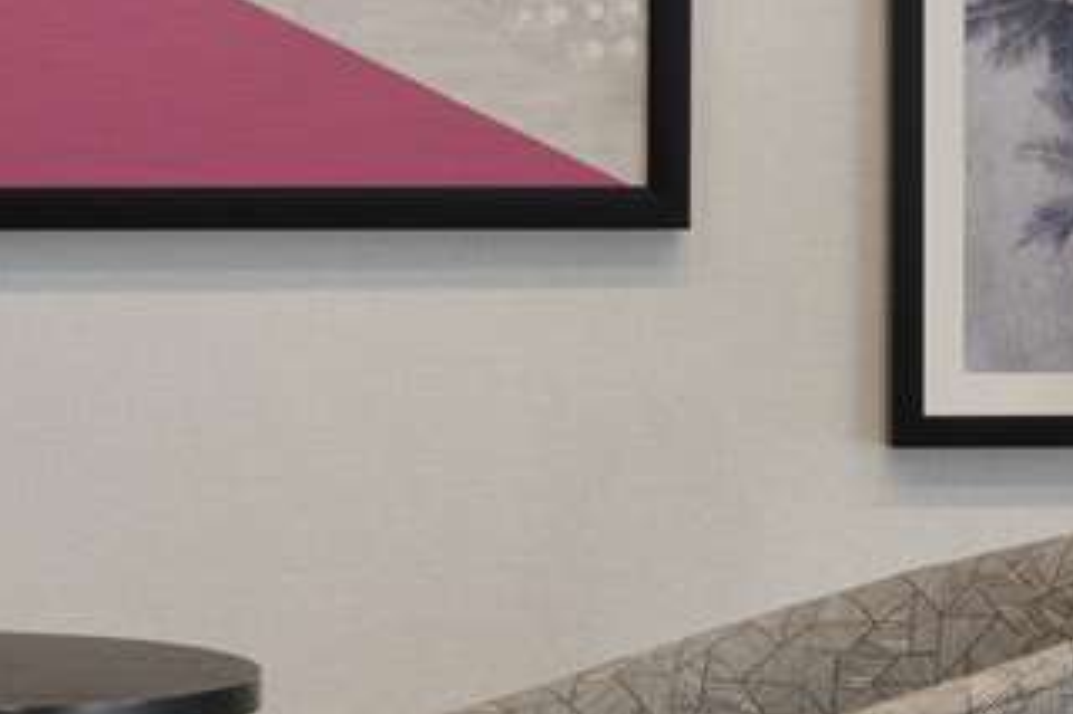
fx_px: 4468
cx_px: 34
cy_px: 168
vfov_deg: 9.1
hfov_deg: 13.5
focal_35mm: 150
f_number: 11
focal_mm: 32
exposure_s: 1/8
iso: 250
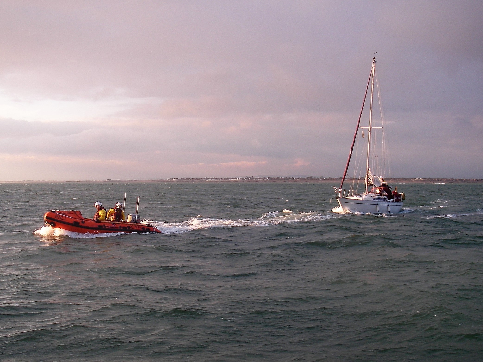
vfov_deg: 37.7
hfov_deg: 49.0
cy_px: 181
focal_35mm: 38
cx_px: 242
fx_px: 530
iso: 64
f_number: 3.3
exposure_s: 1/160
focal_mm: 6.3
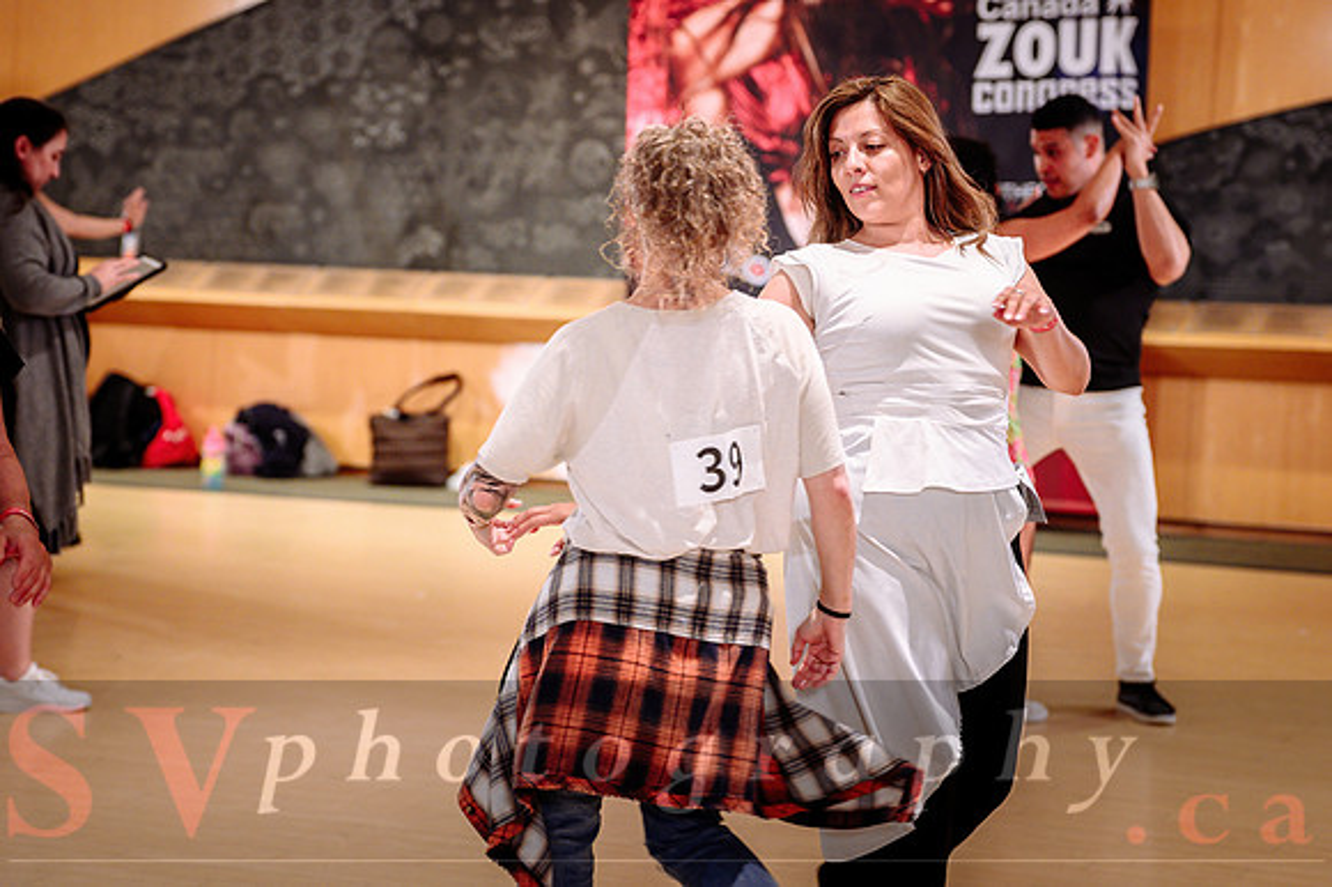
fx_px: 3217
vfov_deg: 15.7
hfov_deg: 23.4
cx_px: 666
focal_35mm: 87
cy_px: 444
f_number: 2
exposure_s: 1/250
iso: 1250
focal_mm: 58
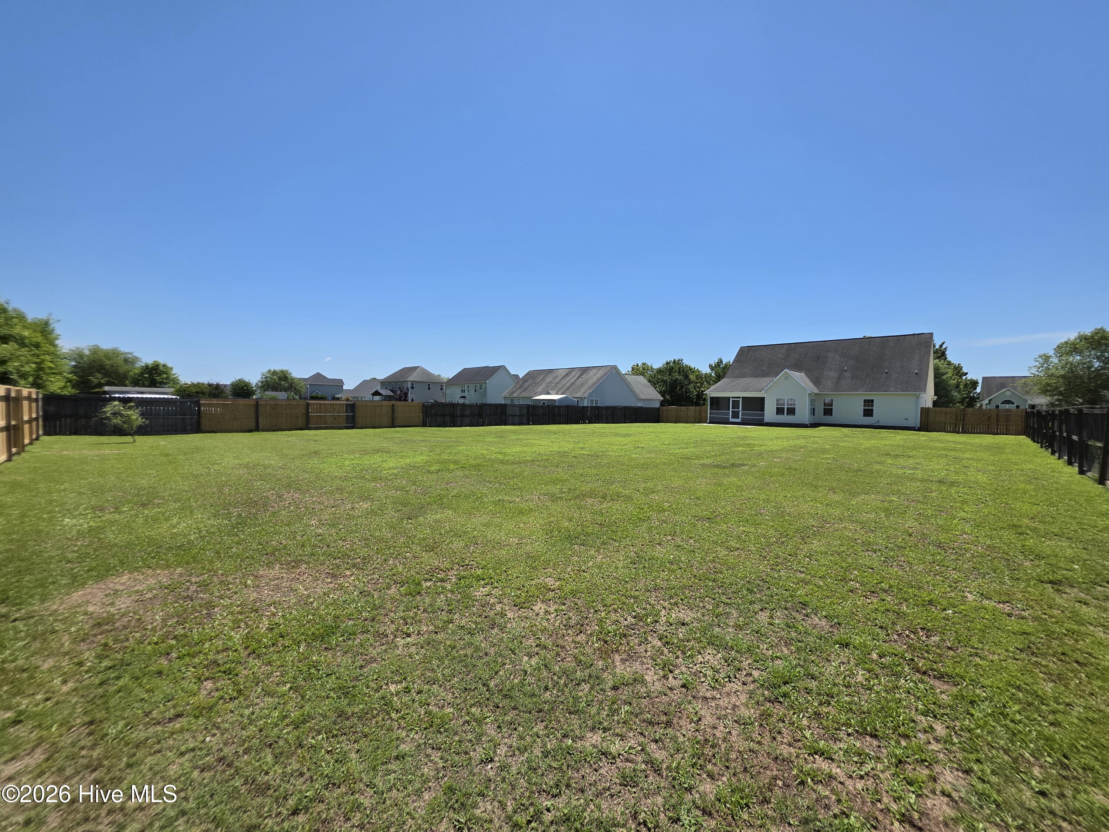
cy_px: 416
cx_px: 554
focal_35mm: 13
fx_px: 416
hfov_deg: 106.2
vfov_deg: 89.9
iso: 40
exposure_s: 1/3126
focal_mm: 2.2
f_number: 1.9
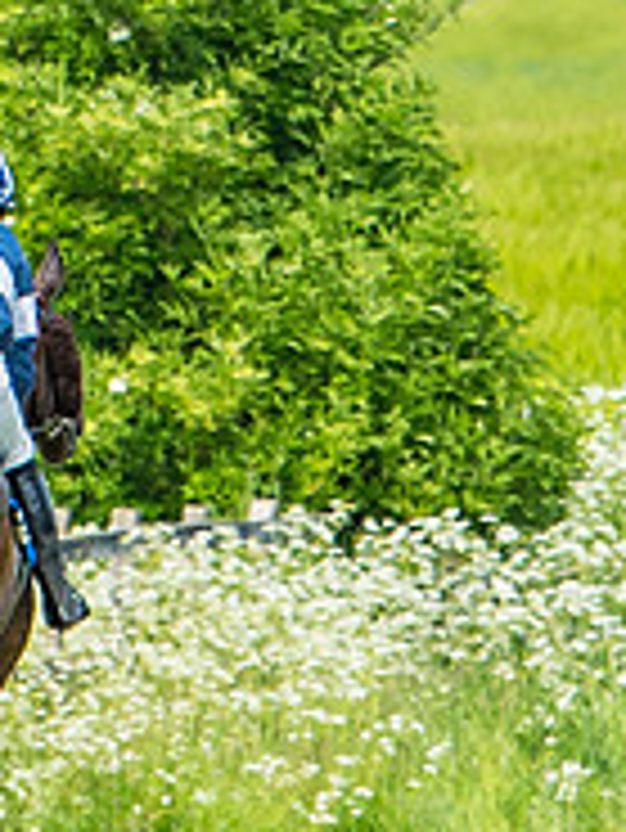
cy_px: -28
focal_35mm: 1760
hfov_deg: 0.8
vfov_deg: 1.1
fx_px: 42389
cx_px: 327
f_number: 4
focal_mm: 200
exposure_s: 1/1250
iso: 400
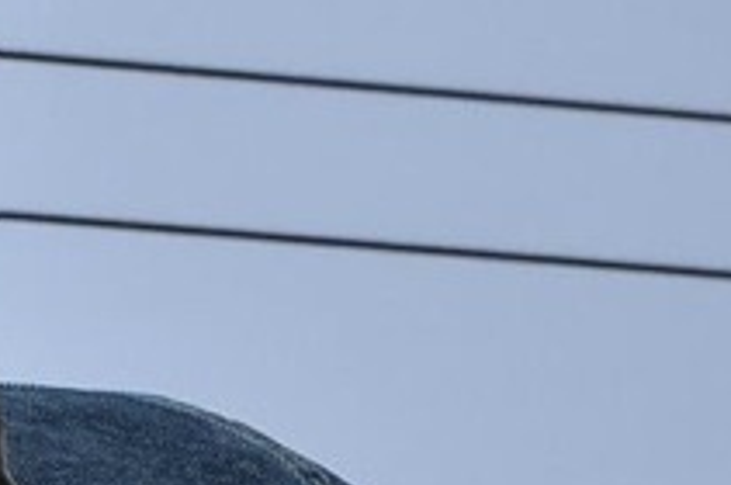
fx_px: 18203
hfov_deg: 2.3
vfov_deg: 1.5
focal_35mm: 898
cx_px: -537
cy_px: 251
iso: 400
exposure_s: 1/125
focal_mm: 105
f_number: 11
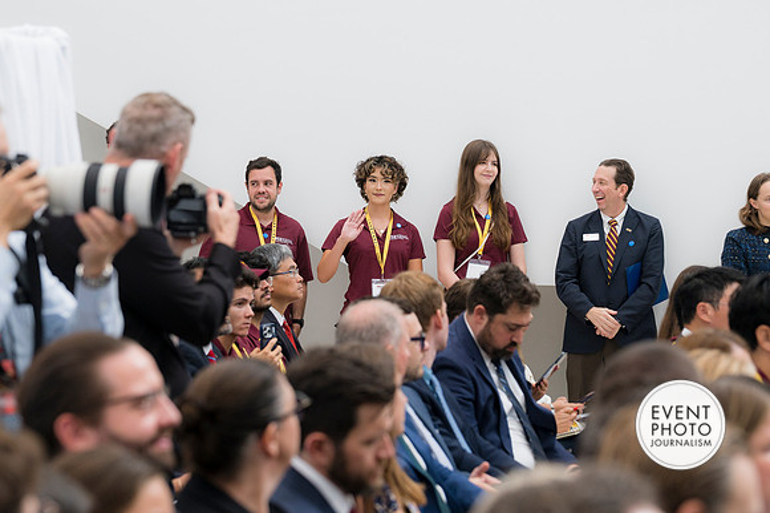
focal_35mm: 144
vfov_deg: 9.5
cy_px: 256
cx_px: 385
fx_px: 3078
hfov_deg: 14.3
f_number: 4
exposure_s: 1/160
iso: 160
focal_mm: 96
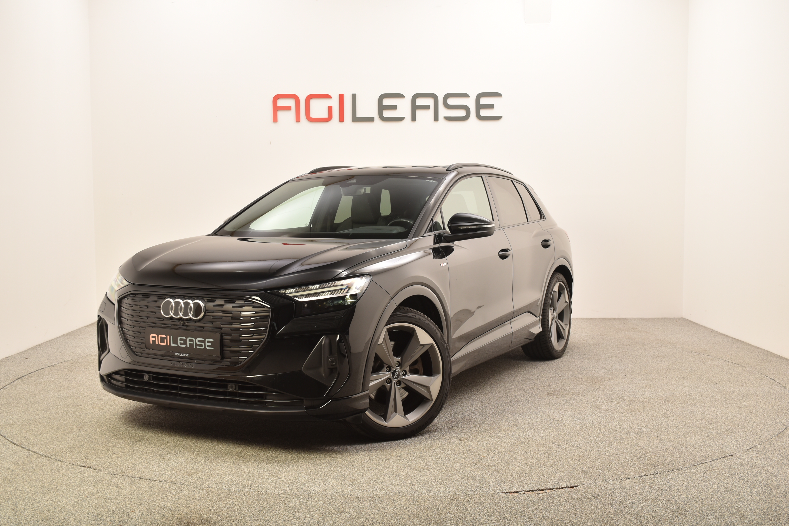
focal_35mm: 39
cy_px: 263
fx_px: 855
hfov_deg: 49.5
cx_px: 394
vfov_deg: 34.2
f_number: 7.1
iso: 100
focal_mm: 26
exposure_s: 1/200
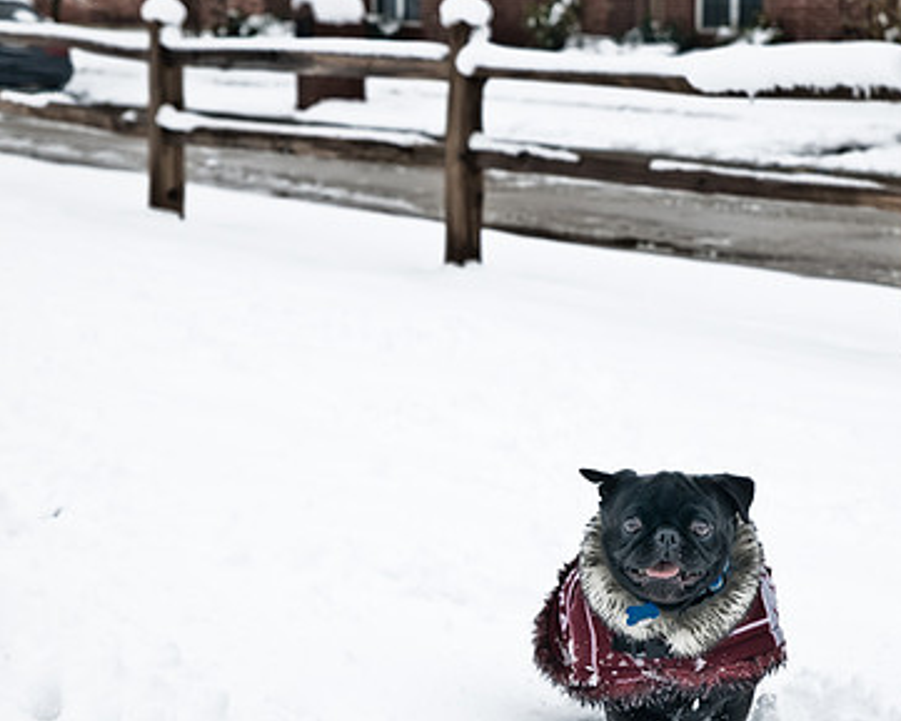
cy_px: 448
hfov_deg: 17.0
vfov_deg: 13.6
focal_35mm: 113
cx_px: 582
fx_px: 3014
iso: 100
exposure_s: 1/400
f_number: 5
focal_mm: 50
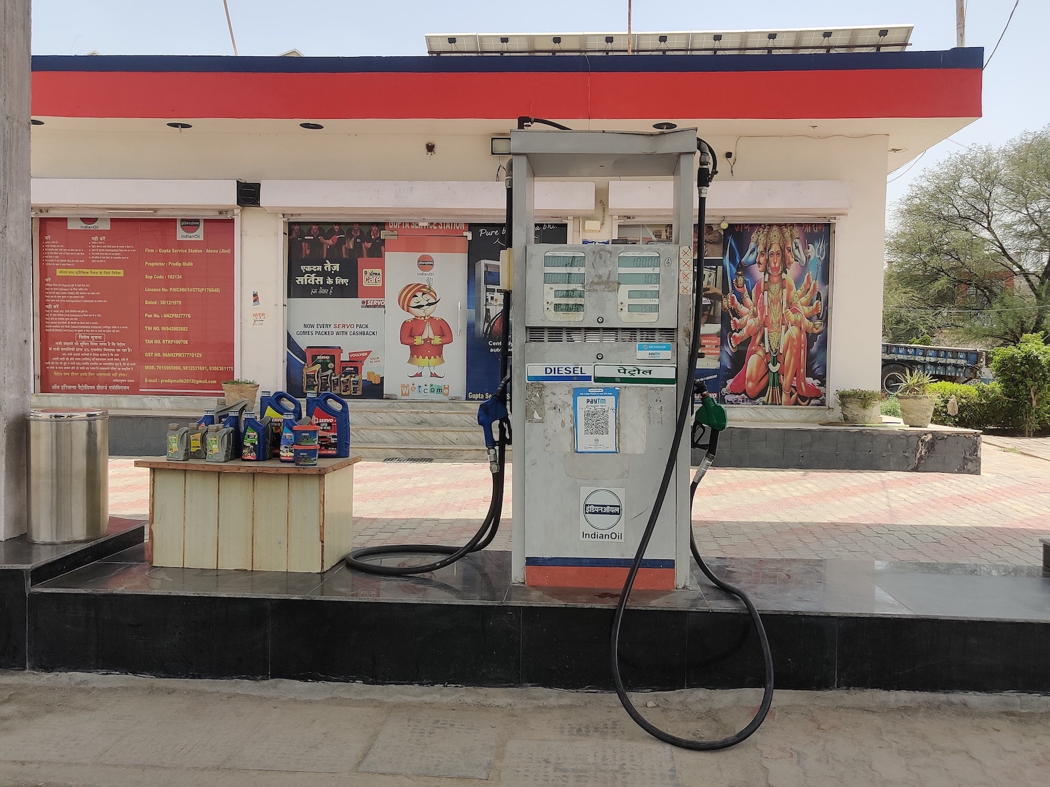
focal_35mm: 27
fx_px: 819
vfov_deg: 51.4
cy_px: 394
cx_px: 525
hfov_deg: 65.3
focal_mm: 4.75
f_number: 1.65
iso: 125
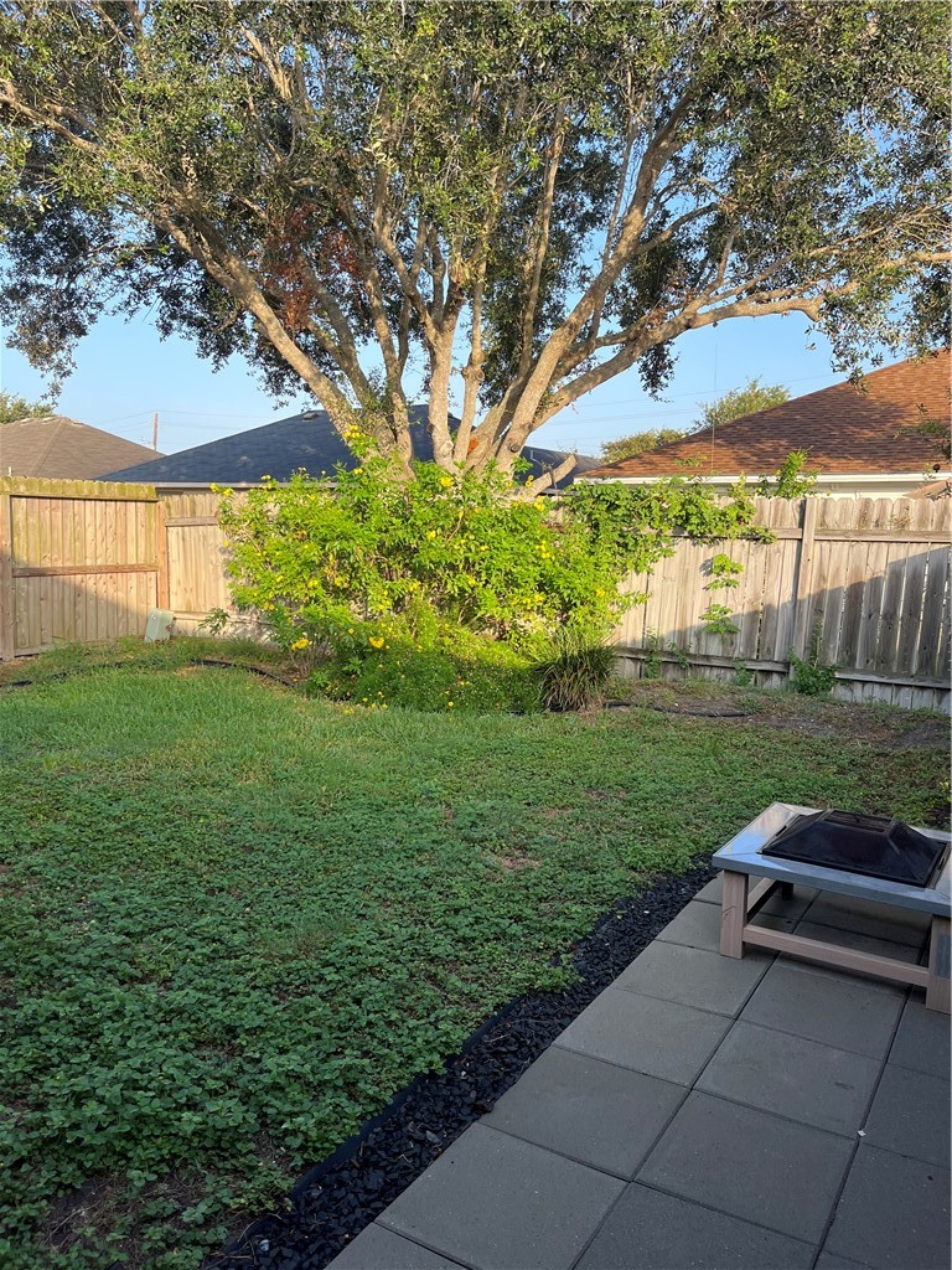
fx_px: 953
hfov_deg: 53.1
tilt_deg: -7.2
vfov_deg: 67.3
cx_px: 476
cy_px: 635
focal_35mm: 26
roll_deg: -0.4
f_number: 1.6
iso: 50
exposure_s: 1/676
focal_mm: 5.1
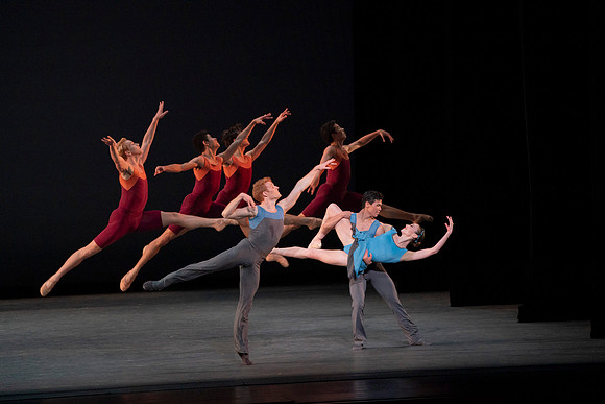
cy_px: 202
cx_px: 302
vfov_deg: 6.0
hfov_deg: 9.0
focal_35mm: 229
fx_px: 3849
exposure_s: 1/400
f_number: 8
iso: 6400
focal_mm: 229
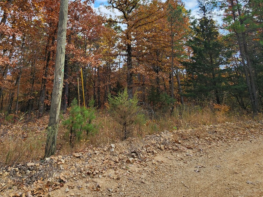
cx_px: 107
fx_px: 167
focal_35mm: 22
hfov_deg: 75.7
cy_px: 38
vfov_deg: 56.4
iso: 50
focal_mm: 2.2
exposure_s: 1/932
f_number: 2.2
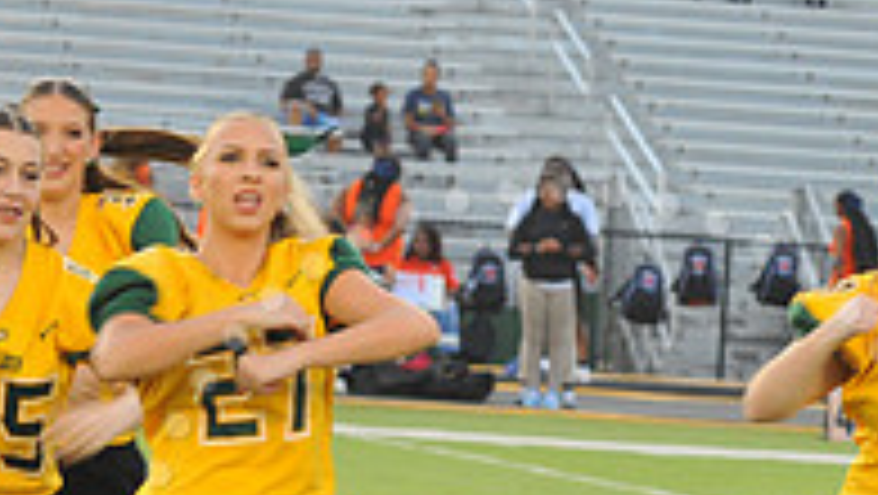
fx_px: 8131
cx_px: 554
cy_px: 603
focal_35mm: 349
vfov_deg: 3.5
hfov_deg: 6.2
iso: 1000
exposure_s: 1/100
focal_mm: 112
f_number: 6.3
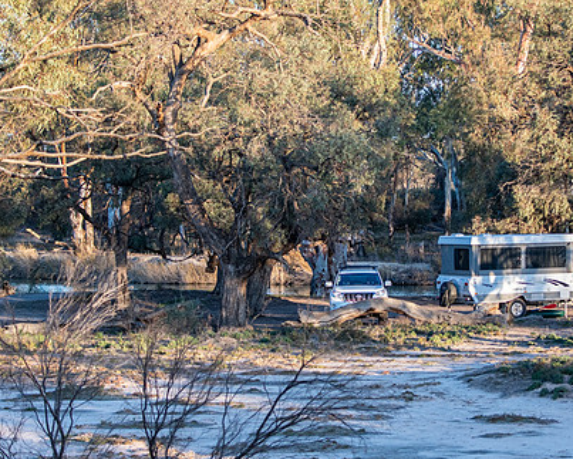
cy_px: 212
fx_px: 2749
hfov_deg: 11.9
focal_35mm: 162
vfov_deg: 9.5
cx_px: 330
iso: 800
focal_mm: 80
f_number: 5.6
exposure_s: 1/640
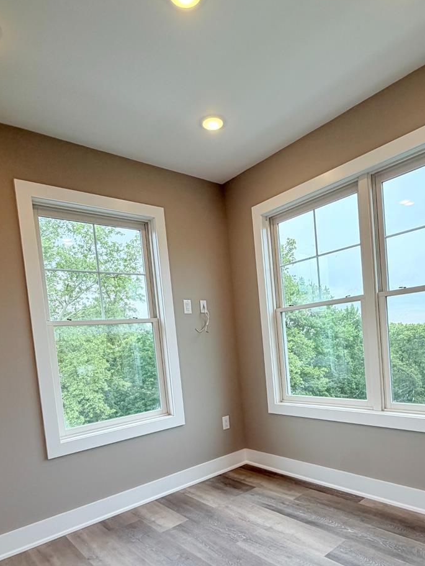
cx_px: 237
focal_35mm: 23
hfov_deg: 58.8
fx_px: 376
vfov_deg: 72.2
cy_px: 366
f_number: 2.2
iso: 50
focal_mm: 2.22
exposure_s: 1/198
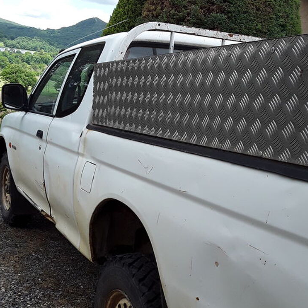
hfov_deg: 38.3
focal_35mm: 44
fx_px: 443
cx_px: 164
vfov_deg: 37.9
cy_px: 204
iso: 40
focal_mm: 2.91
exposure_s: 1/690
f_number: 1.9
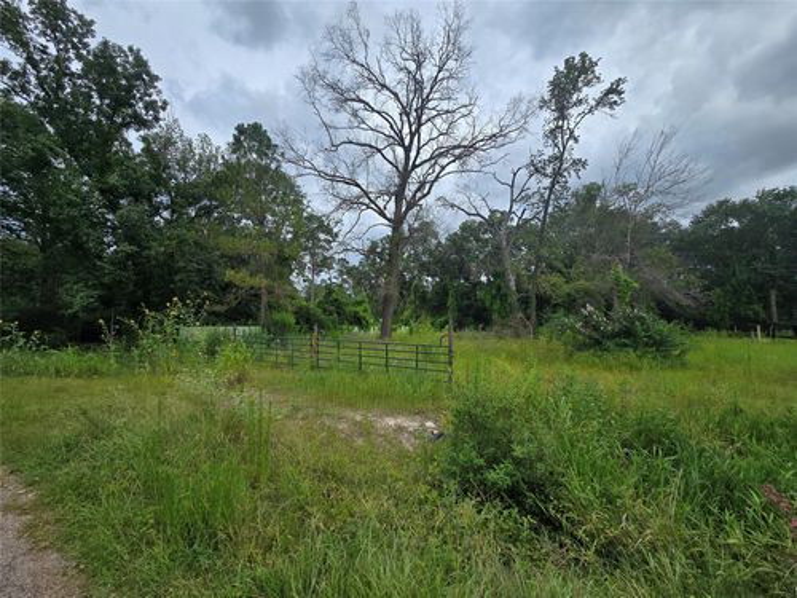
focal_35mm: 13
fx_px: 299
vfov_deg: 89.9
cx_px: 398
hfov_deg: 106.2
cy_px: 299
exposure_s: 1/2134
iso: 50
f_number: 2.2
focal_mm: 2.2
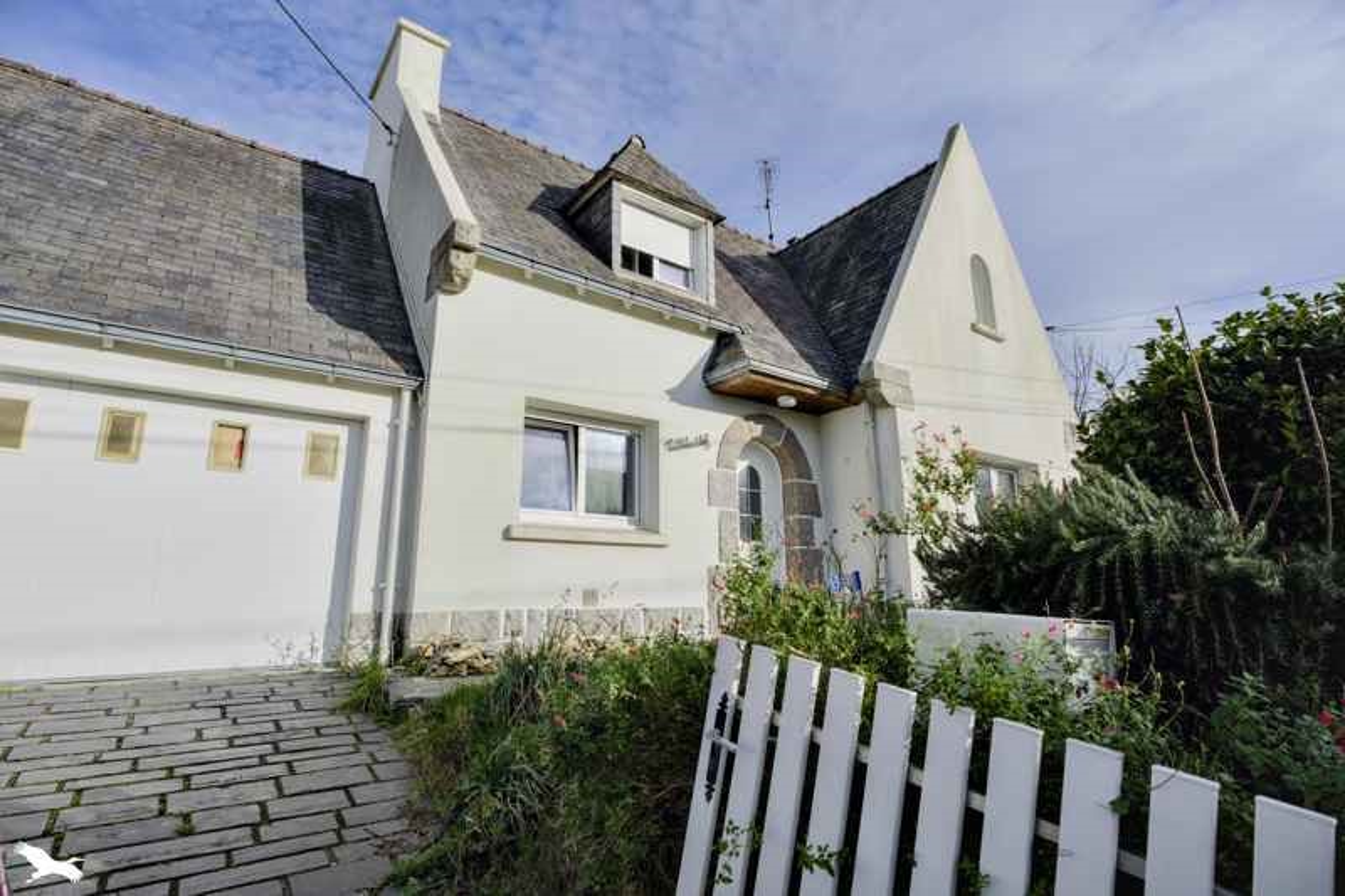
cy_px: 448
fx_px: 661
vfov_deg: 68.3
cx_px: 672
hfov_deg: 91.0
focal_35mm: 18
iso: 640
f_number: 8
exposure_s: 1/4000
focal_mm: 17.7
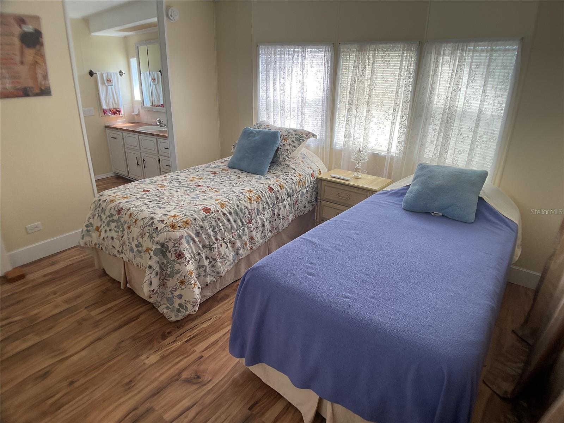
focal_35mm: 29
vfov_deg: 48.2
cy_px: 212
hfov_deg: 61.7
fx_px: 472
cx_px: 282
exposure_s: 1/120
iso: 40
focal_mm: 3
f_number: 1.8
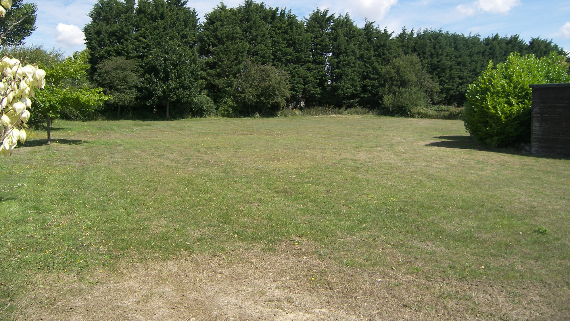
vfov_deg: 42.7
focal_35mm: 27
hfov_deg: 69.9
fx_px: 408
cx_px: 286
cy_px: 132
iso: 50
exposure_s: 1/800
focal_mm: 5
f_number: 2.8
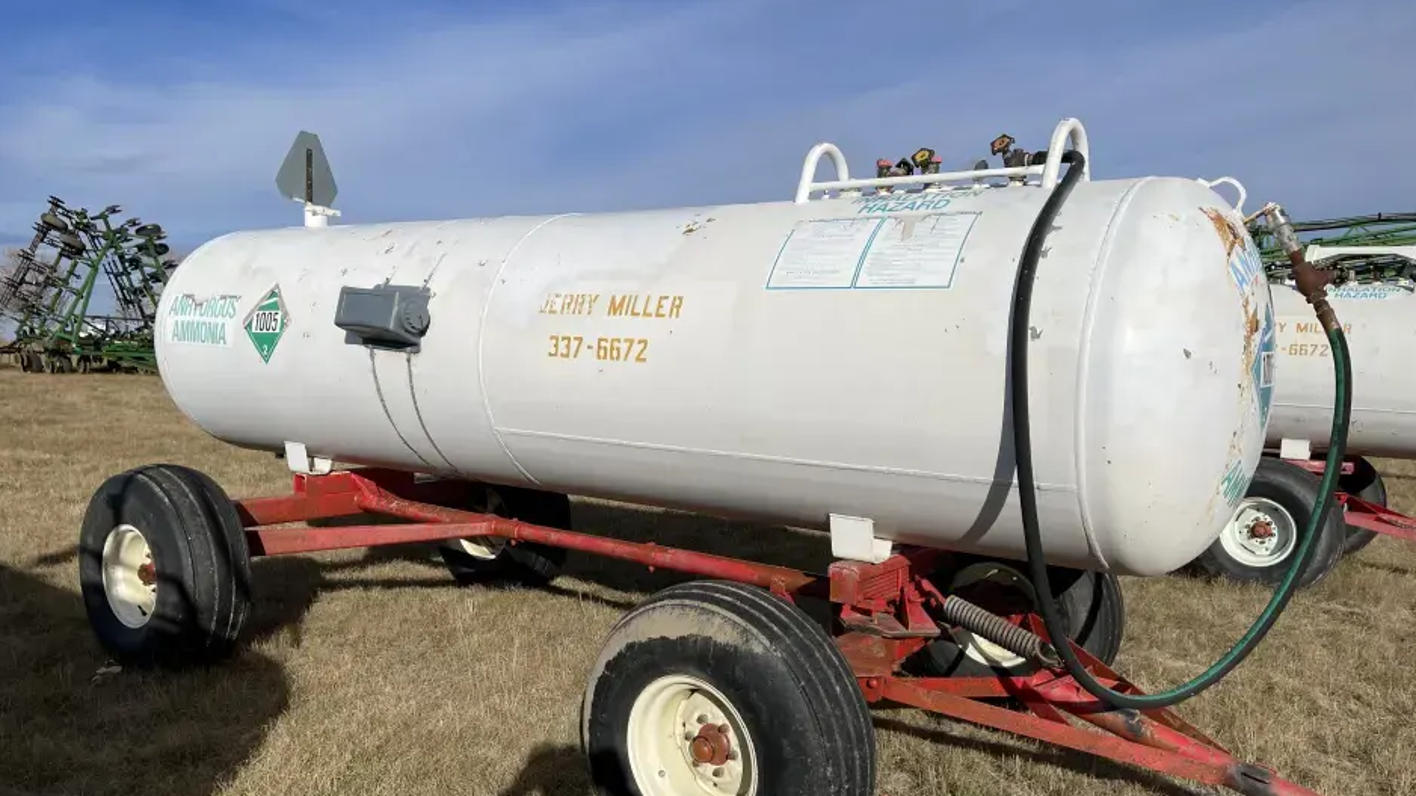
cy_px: 477
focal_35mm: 29
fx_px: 1089
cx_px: 700
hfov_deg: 66.1
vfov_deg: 40.0
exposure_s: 1/8547
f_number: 1.6
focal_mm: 5.1
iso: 32
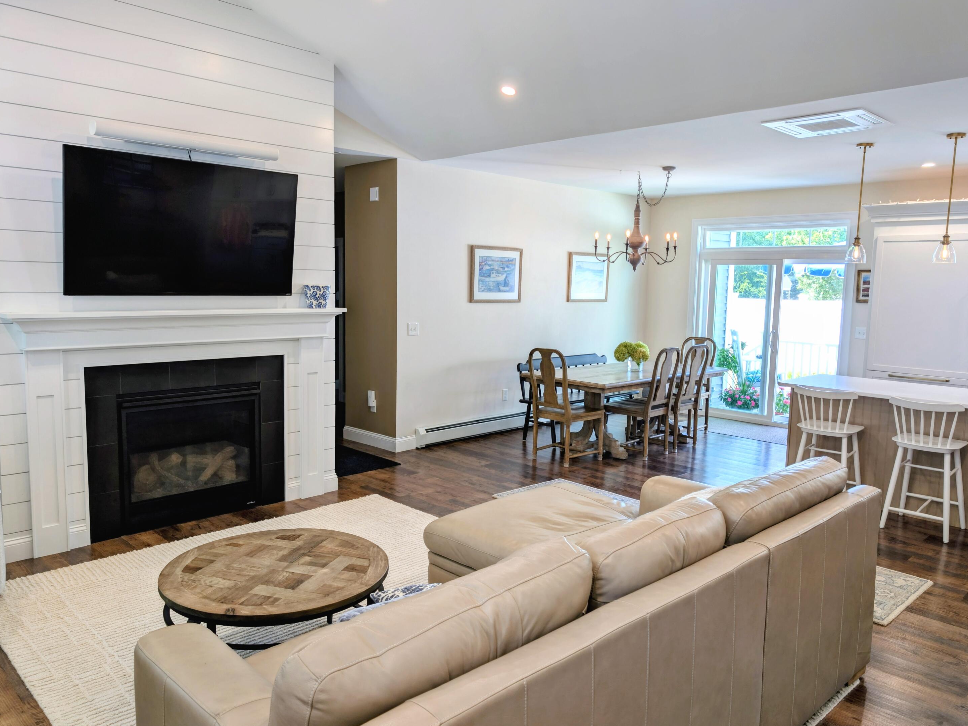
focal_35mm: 25
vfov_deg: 54.9
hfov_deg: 69.4
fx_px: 699
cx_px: 480
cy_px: 360
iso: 31
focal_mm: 6.9
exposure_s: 1/60
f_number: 1.68
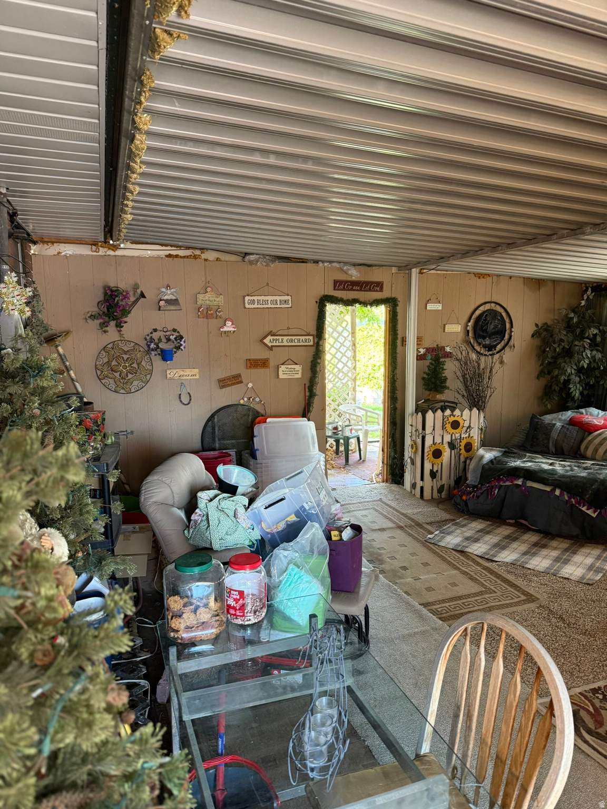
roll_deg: +2.4
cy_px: 404
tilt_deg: -7.1
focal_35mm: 24
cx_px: 304
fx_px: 561
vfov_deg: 71.6
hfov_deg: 56.8
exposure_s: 1/60
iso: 320
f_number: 1.78
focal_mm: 6.76
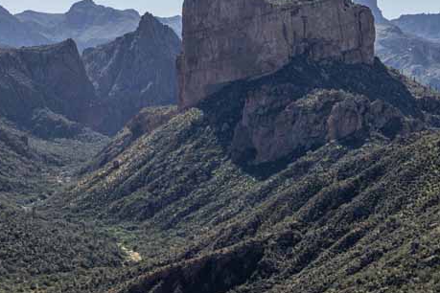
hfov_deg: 16.8
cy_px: 64
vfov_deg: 11.2
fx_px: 1491
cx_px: 216
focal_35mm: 122
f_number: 5.6
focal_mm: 70
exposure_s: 1/1000
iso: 100
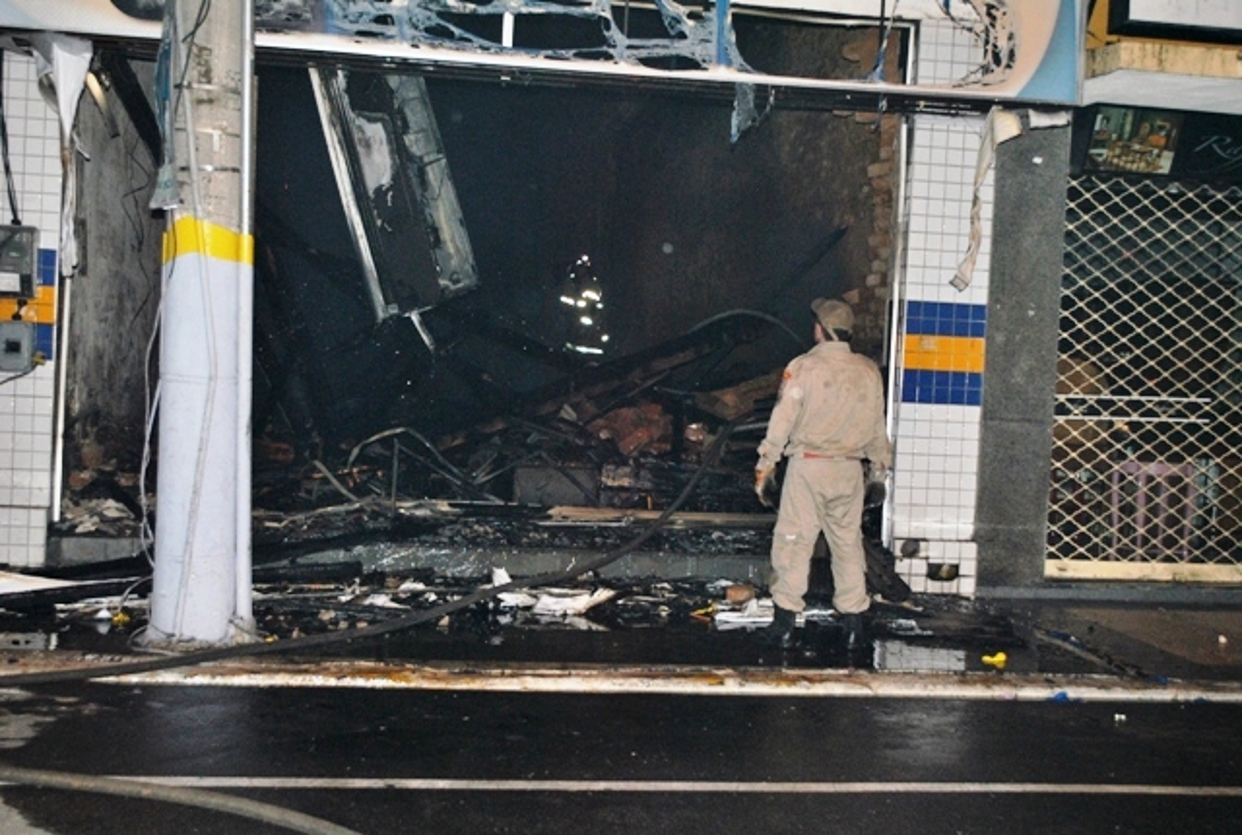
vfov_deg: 28.2
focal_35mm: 48
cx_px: 621
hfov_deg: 41.0
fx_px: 1660
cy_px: 418
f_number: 4.8
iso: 400
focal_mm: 32
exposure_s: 1/60
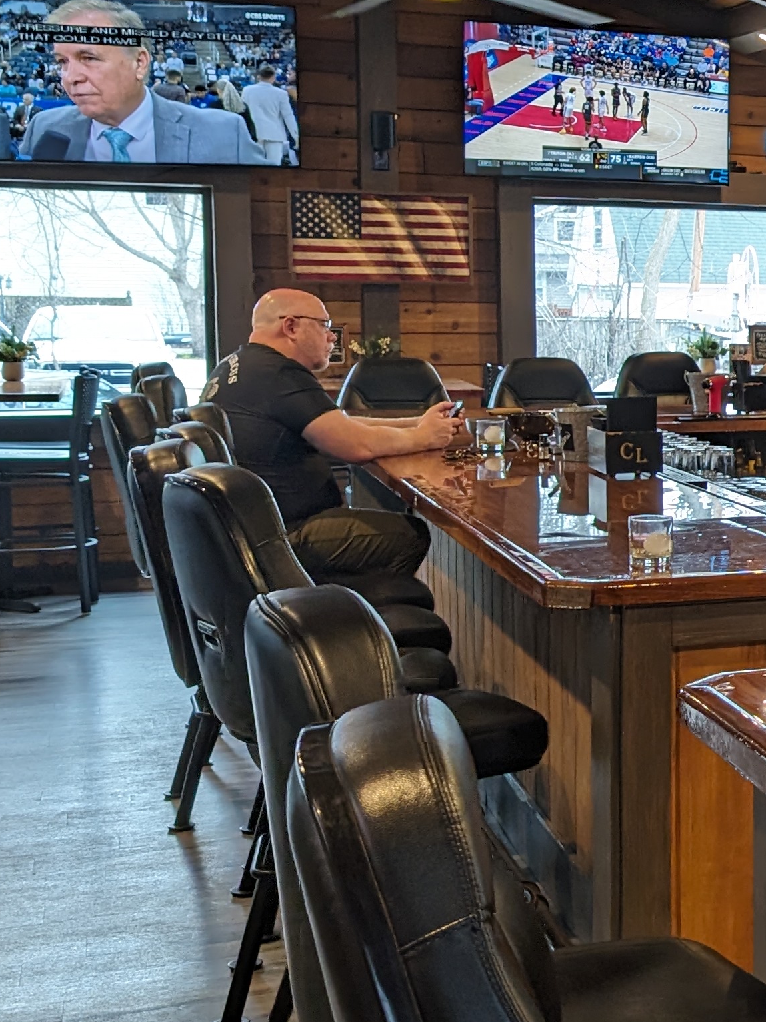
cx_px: 1137
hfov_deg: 19.9
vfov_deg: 30.2
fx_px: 1888
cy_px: 444
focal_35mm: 64
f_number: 1.68
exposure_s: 1/120
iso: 127
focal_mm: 6.9
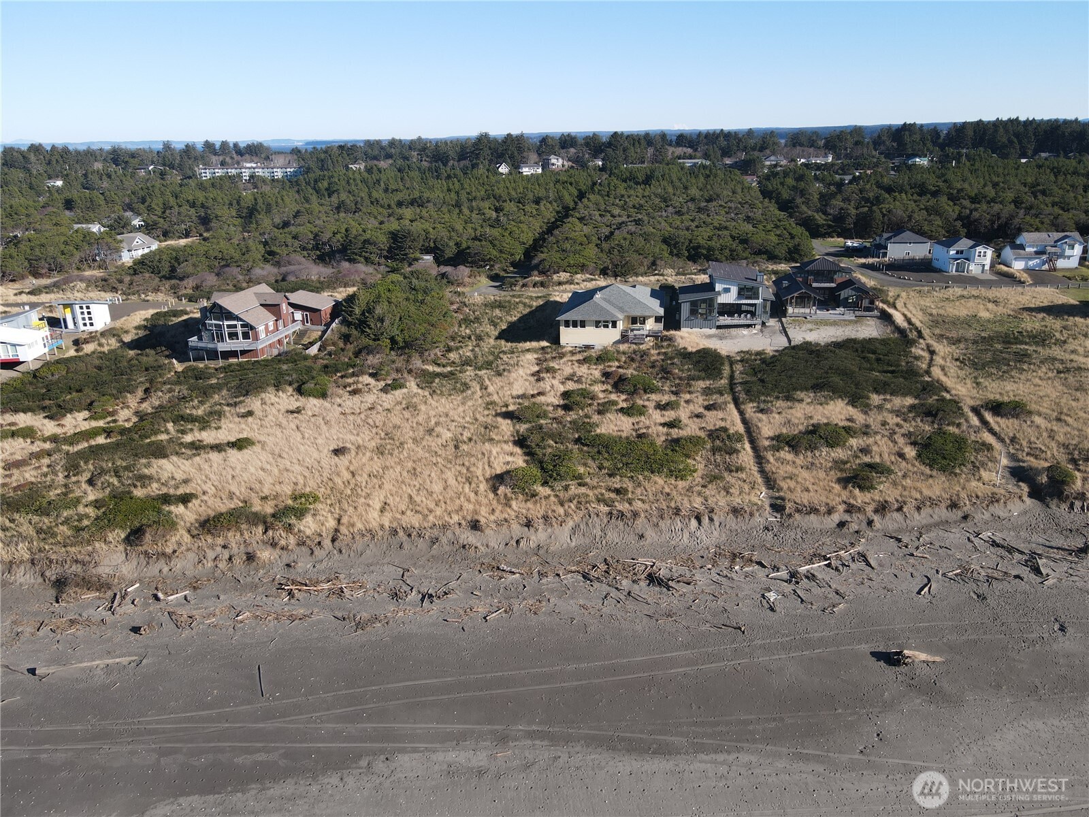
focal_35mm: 24
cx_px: 544
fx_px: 755
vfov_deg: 56.8
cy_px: 408
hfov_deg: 71.6
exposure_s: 1/400
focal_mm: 4.5
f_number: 2.8
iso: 100
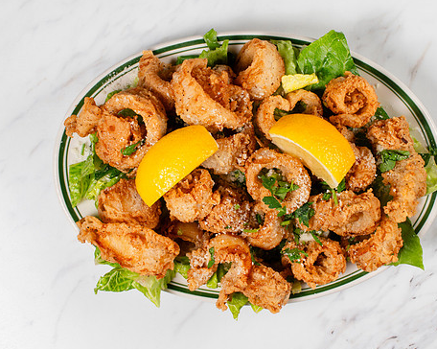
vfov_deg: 19.2
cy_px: 187
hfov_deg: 23.9
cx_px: 243
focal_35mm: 80
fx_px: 1034
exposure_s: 1/250
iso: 200
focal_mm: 50
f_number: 13
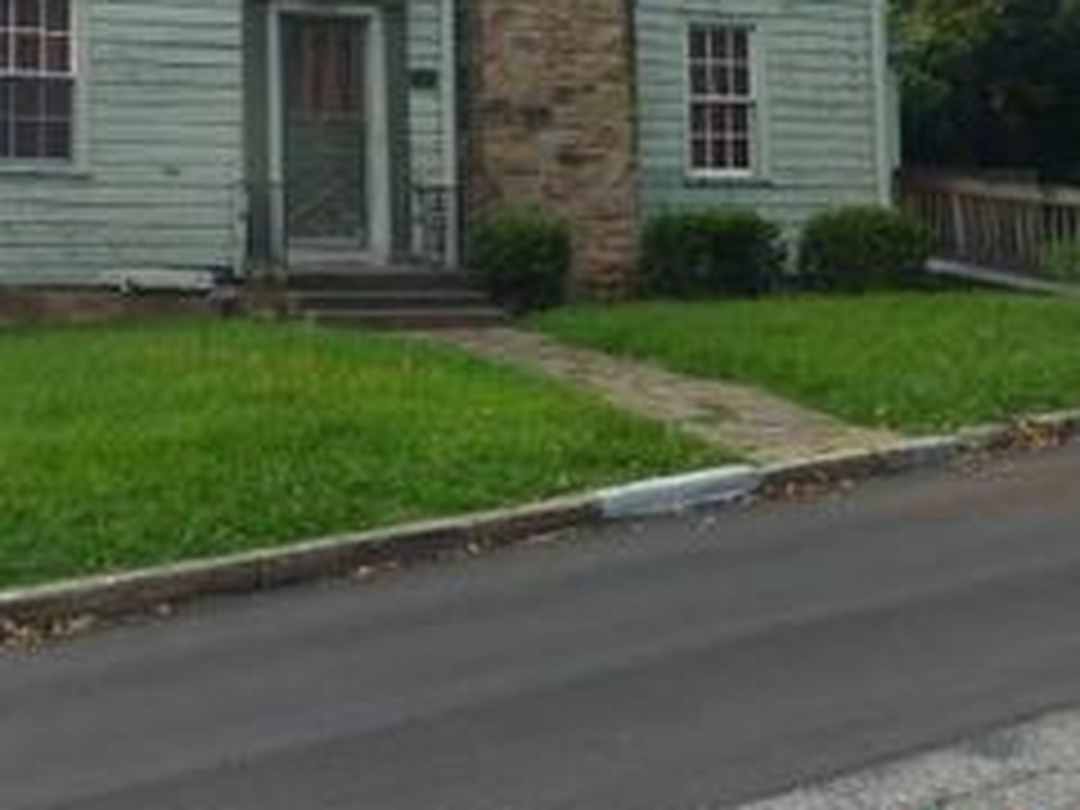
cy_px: 137
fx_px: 1560
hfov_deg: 36.9
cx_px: 225
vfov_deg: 28.4
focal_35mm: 50
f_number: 3.3
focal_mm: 4.3
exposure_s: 1/100
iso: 100
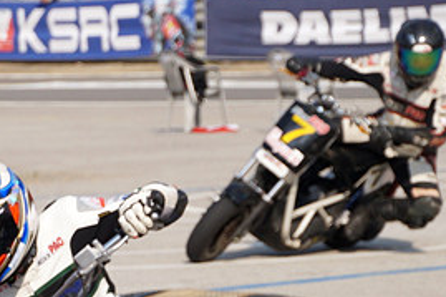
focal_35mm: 378
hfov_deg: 5.4
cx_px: -201
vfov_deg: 3.6
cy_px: 419
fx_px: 4686
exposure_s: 1/1600
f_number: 6.3
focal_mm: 85
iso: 400
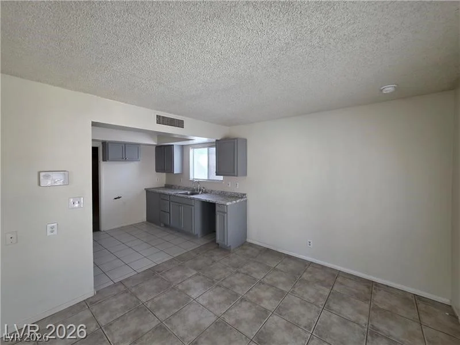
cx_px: 230
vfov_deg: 89.9
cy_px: 172
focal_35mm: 13
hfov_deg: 106.2
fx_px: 173
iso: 160
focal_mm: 2.2
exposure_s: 1/60
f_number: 1.9
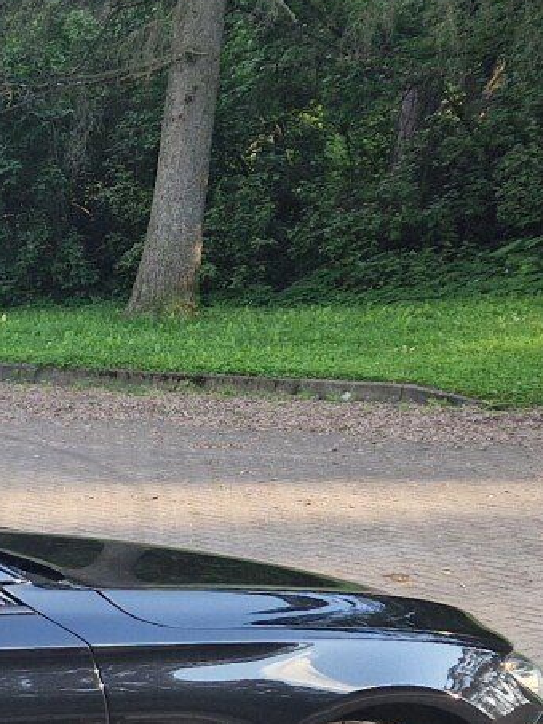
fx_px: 2070
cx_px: -553
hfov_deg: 12.9
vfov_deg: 19.4
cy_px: 659
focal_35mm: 99
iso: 50
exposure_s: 1/180
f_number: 1.8
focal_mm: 5.4
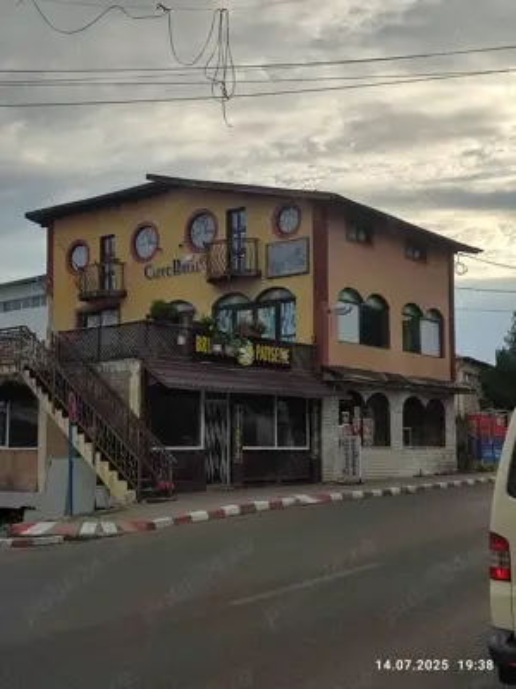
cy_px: 344
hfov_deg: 56.8
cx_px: 258
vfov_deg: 71.6
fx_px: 477
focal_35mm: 24
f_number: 1.89
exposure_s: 1/777
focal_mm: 5.89
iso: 50
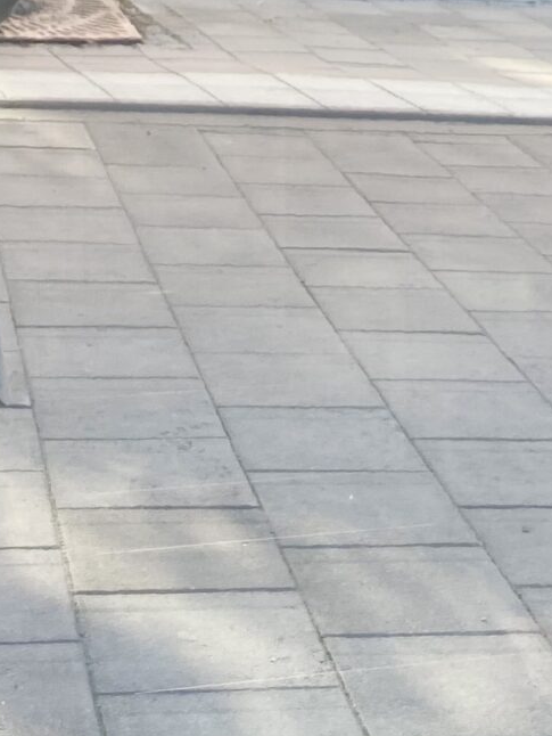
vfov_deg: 18.9
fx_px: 2189
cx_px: 413
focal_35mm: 103
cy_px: 163
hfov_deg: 14.3
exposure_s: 1/121
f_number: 1.8
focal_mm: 4.25
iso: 40
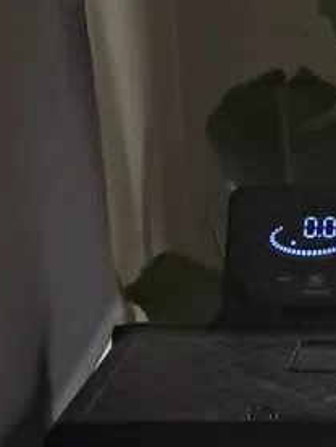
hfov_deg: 11.0
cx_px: 373
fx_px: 1720
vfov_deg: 12.2
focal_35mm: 133
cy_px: 1035
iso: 800
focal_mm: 4
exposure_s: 1/25
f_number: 1.8
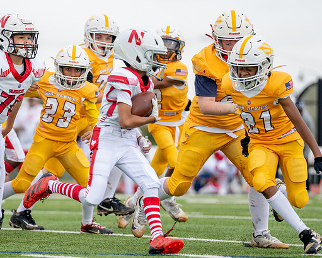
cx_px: 19
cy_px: 134
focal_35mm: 411
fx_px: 3918
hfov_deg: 4.7
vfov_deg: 3.8
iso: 500
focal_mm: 200
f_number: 2.8
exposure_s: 1/2000
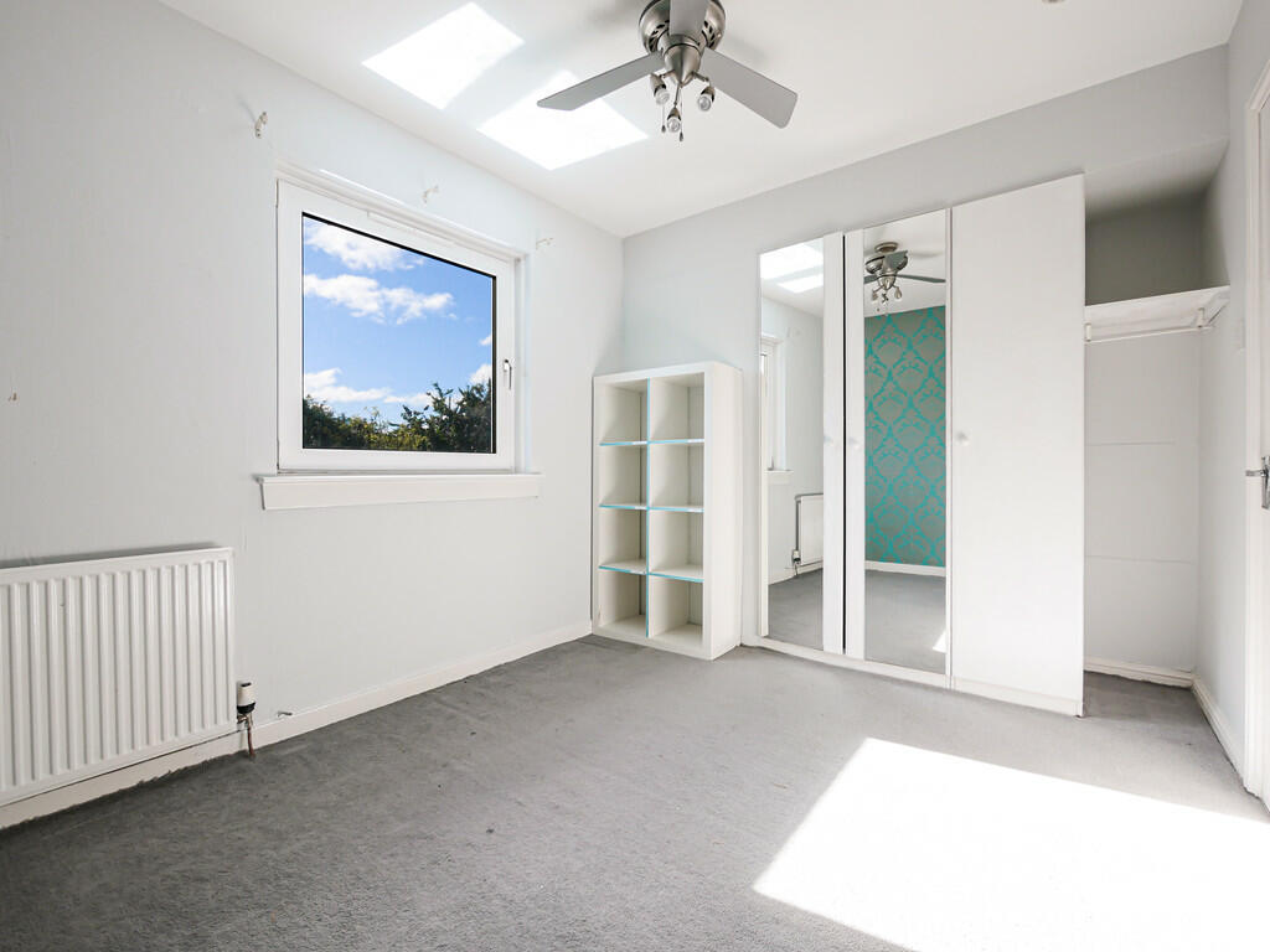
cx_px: 635
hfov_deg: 102.1
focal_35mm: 14
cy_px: 476
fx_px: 514
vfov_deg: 85.7
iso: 200
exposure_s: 1/125
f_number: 4.5
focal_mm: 7
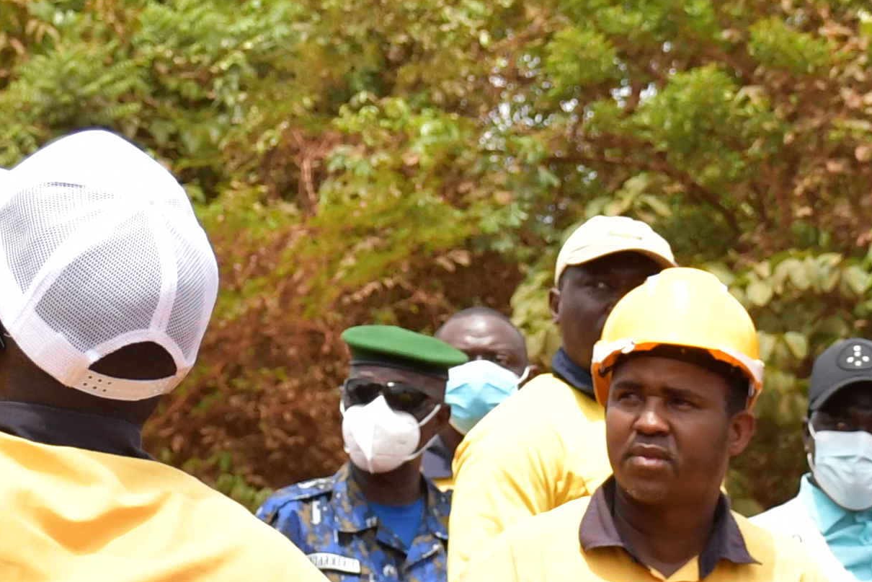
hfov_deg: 9.9
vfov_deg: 6.6
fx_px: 5014
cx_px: 402
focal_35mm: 207
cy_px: 205
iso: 1000
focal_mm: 30
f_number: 4
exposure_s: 1/5000
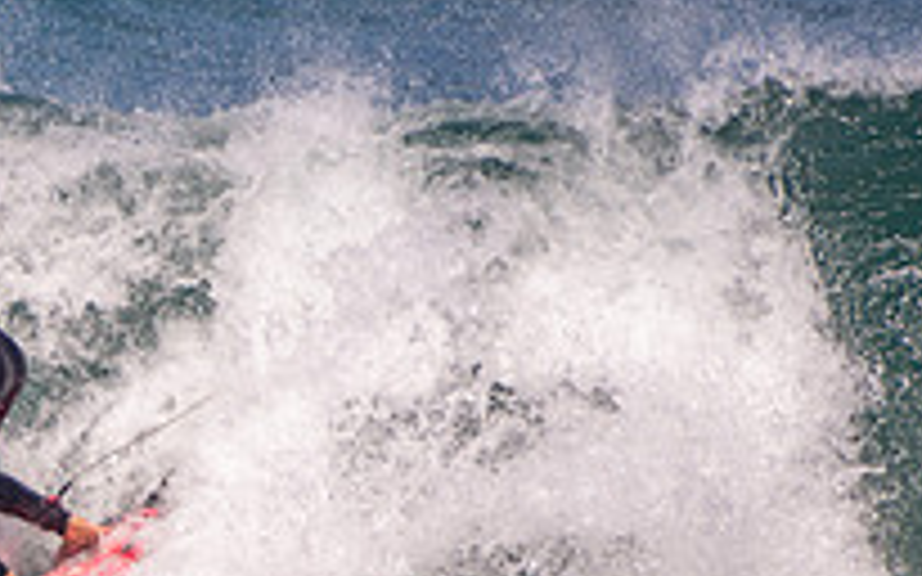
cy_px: 686
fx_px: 43559
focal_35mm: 1734
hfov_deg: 1.2
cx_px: -49
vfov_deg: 0.8
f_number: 5.6
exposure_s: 1/1250
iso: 180
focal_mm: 400
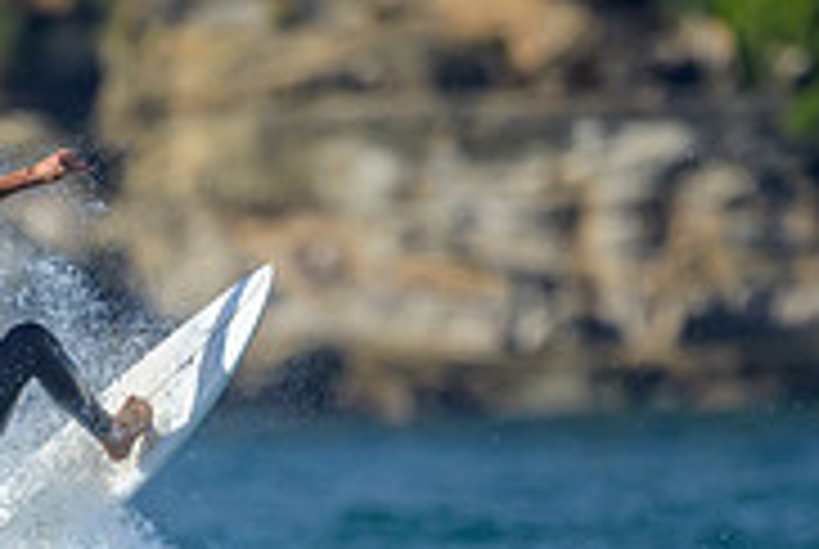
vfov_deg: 0.5
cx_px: -181
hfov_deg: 0.8
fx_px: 58311
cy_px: 682
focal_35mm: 2559
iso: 800
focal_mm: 800
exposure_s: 1/4000
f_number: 6.3
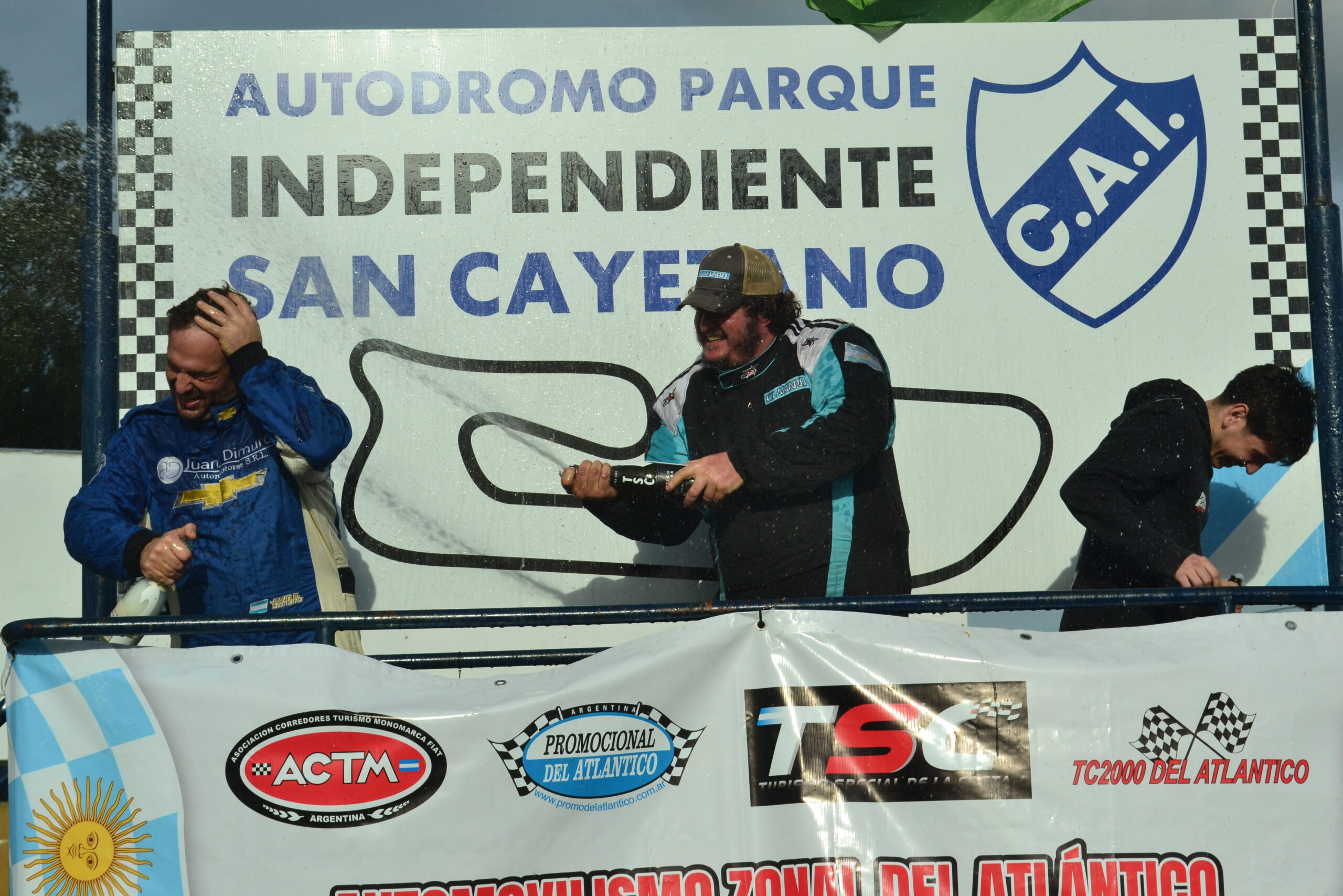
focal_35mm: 75
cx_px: 672
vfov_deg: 18.2
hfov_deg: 27.0
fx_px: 2798
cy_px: 448
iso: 400
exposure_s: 1/800
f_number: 14
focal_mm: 50
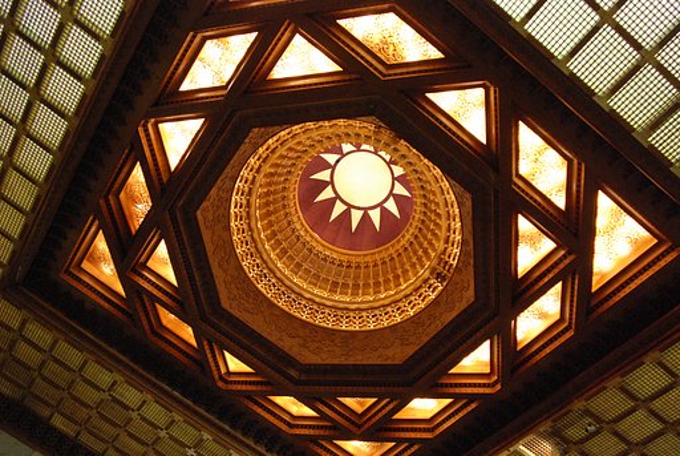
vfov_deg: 50.6
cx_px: 340
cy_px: 228
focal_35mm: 26
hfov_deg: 70.4
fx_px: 482
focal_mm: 17
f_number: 4
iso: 1600
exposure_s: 1/60
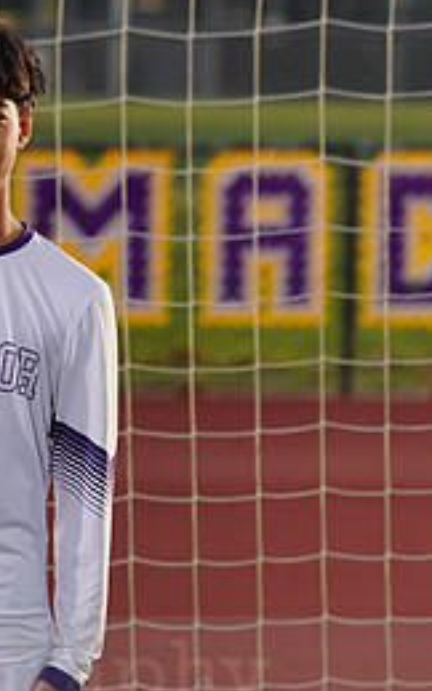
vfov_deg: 3.4
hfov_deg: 2.1
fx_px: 11541
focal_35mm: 613
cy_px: 654
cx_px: -81
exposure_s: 1/200
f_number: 8
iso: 100
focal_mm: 268
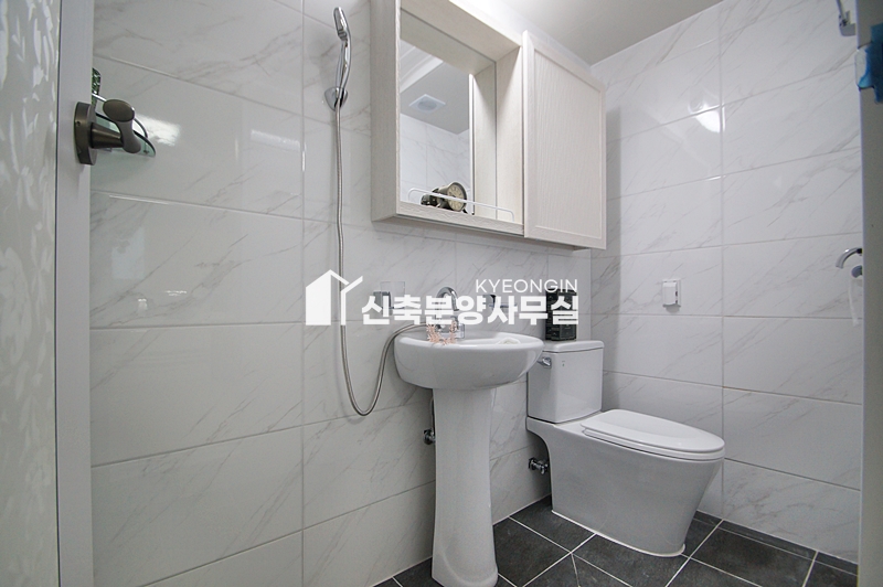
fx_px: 368
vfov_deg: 77.2
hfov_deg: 100.4
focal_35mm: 15
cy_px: 294
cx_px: 442
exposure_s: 1/160
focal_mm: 10
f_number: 4
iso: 800
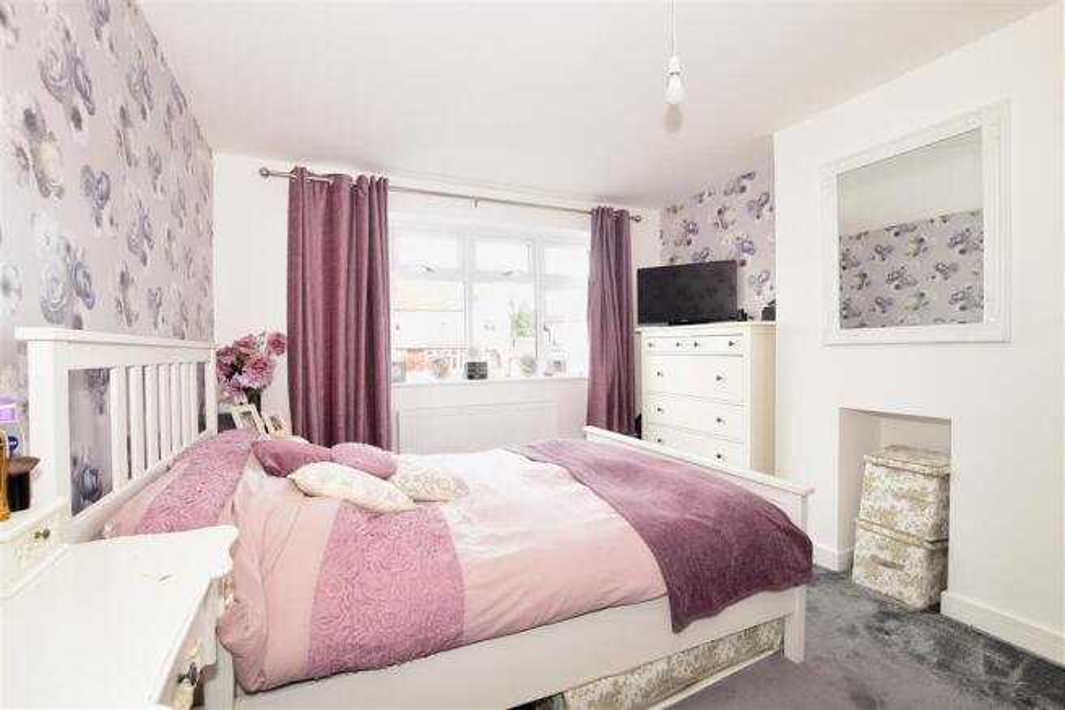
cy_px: 355
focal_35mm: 15
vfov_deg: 77.3
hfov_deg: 100.4
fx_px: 444
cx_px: 532
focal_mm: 10
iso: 400
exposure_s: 1/8
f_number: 8
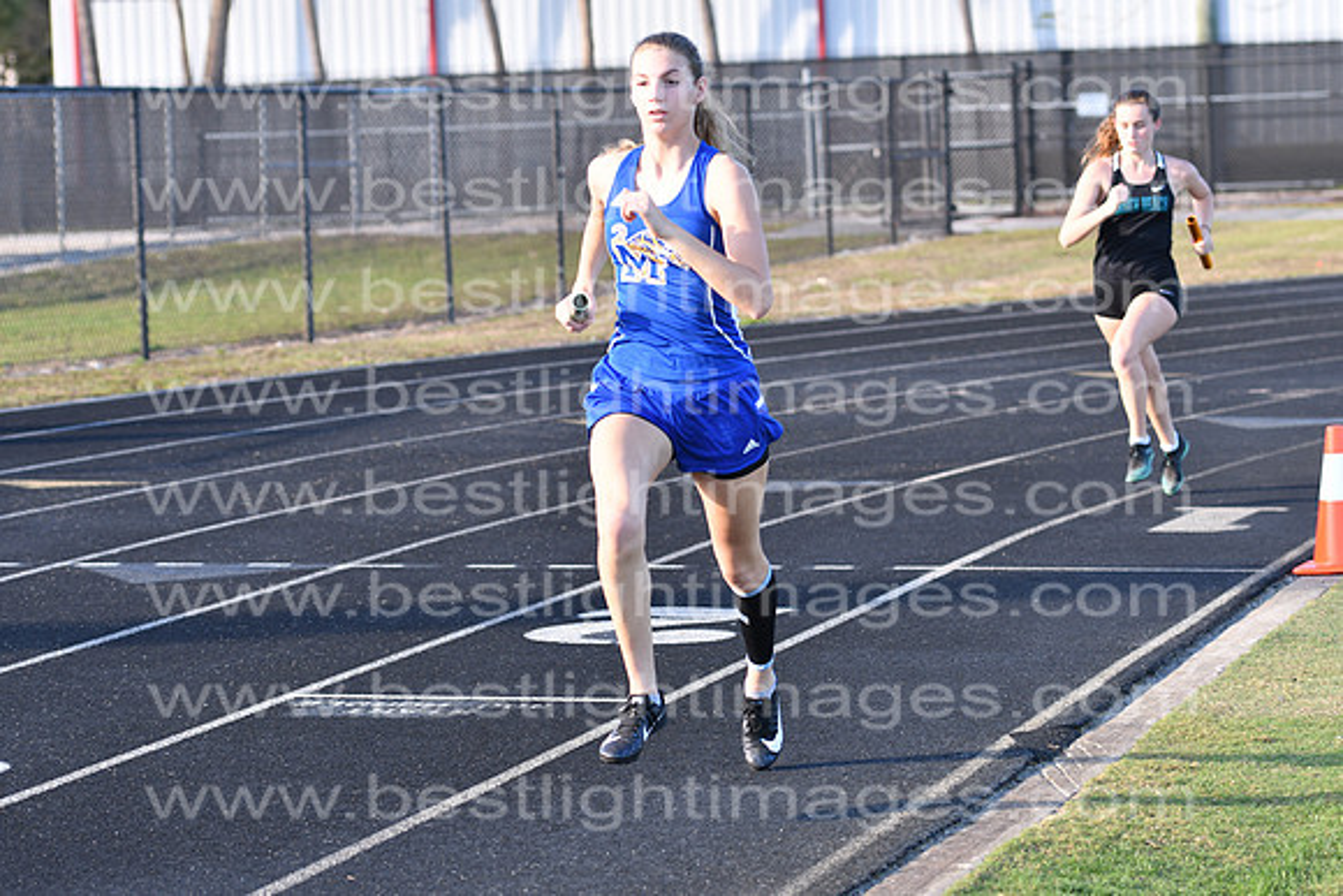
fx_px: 4589
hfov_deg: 16.6
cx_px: 672
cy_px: 448
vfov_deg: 11.2
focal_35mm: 123
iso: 250
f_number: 4
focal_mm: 82
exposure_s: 1/640
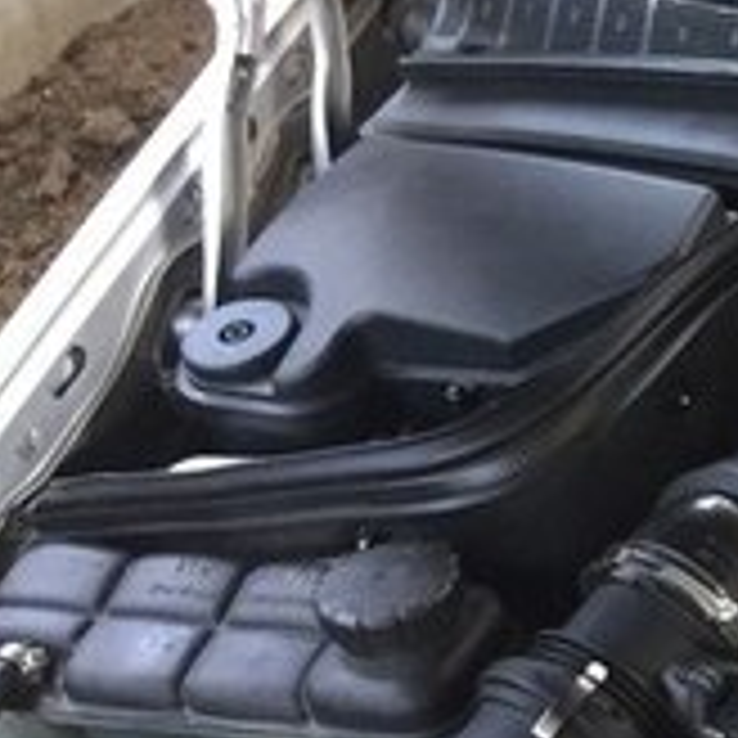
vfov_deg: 16.2
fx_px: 2484
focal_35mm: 103
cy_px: 875
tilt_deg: -43.0
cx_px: 1336
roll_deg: +2.2
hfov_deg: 14.7
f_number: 2.2
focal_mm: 4.15
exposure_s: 1/33
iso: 50
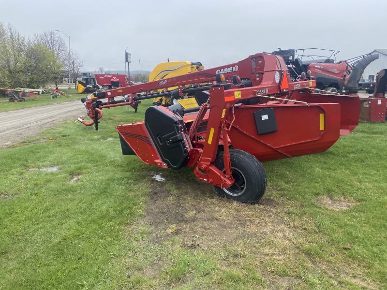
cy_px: 145
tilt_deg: -11.3
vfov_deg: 53.1
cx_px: 194
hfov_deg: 67.3
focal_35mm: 26
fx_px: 291
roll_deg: +0.9
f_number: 1.8
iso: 32
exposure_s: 1/998
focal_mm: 4.25
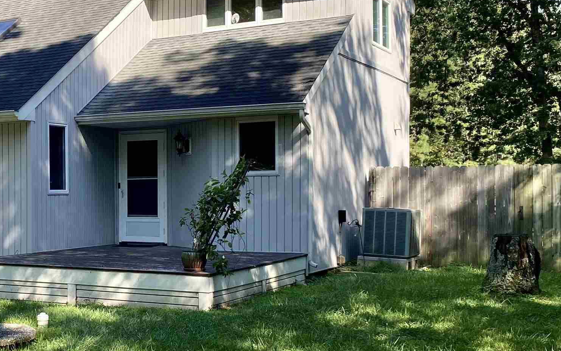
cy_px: 213
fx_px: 871
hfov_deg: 34.4
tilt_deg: -1.8
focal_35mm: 57
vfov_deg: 22.7
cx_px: 97
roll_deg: +0.3
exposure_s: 1/1007
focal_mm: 4.25
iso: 32
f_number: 1.8
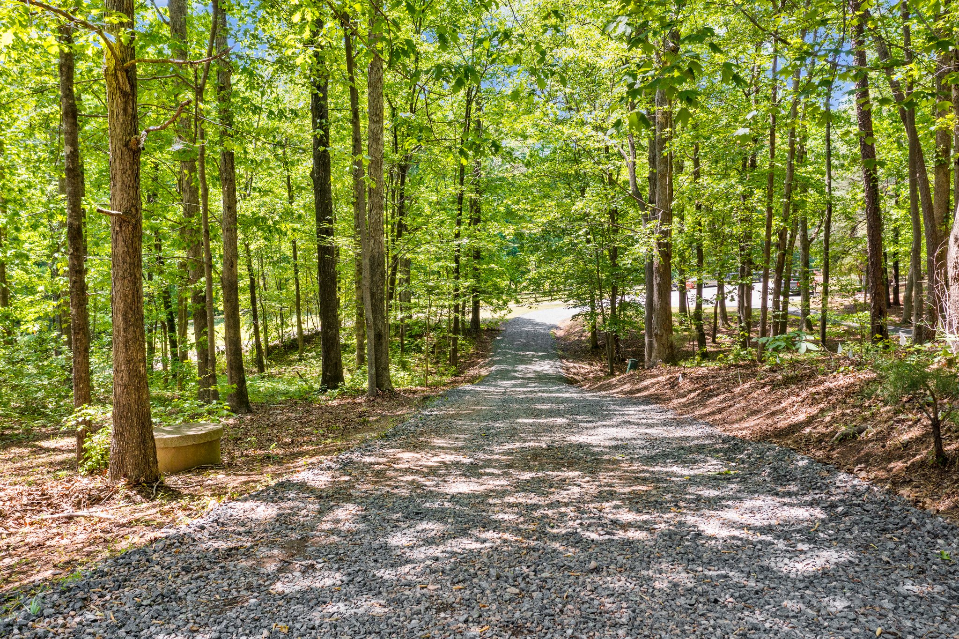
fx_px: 746
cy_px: 320
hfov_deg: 65.5
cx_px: 480
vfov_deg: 46.4
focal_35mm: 28
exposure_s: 1/120
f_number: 4.5
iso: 100
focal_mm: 10.26
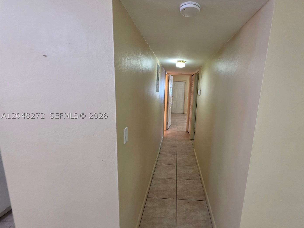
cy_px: 116
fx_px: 132
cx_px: 175
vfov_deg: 81.7
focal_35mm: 15
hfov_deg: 97.5
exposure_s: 1/60
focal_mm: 2.2
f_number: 1.9
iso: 200
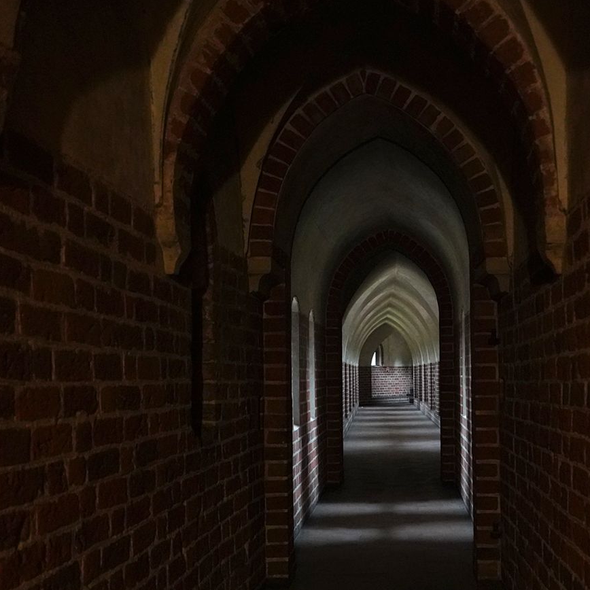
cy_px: 374
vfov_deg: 35.8
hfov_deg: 35.5
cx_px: 415
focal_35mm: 47
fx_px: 906
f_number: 2.8
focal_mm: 24
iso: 6400
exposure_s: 1/80
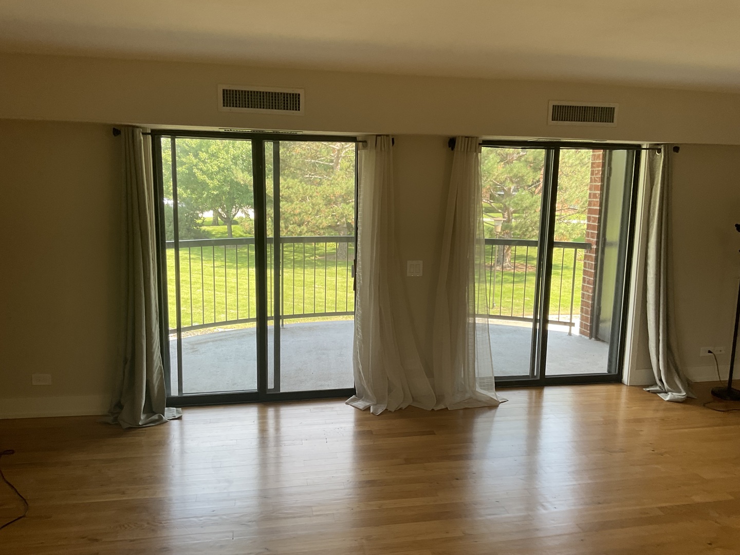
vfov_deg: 48.2
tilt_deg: -10.1
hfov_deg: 61.7
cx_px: 370
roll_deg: -2.1
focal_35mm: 29
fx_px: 620
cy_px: 278
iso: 32
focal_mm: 3
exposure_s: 1/120
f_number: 1.8
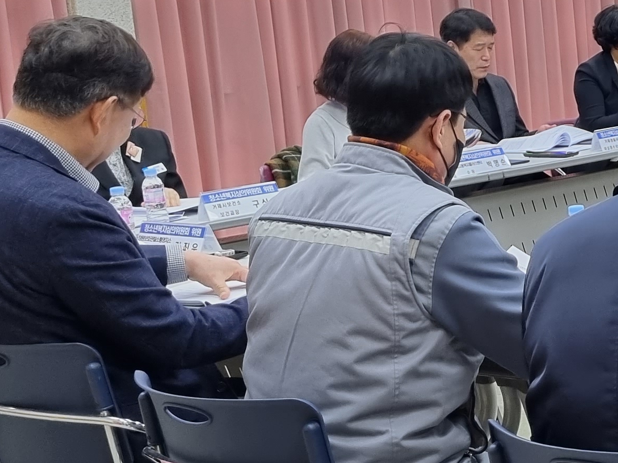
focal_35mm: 89
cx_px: 812
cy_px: 266
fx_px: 1589
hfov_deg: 20.1
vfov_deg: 16.6
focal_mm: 5.4
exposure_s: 1/120
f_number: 1.8
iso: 250
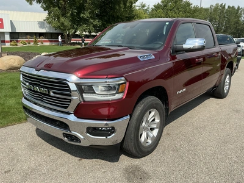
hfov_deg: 63.4
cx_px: 122
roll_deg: -1.4
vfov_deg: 49.7
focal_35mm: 28
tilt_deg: -13.5
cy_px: 92
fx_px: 197
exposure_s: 1/1730
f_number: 1.8
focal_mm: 3
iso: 25
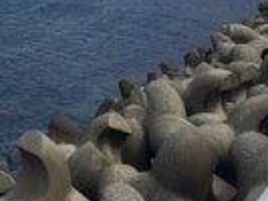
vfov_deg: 13.9
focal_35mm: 98
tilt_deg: +2.7
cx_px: -95
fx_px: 759
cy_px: -125
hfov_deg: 18.4
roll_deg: -0.7
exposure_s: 1/2083
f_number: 2.2
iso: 32
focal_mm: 4.15
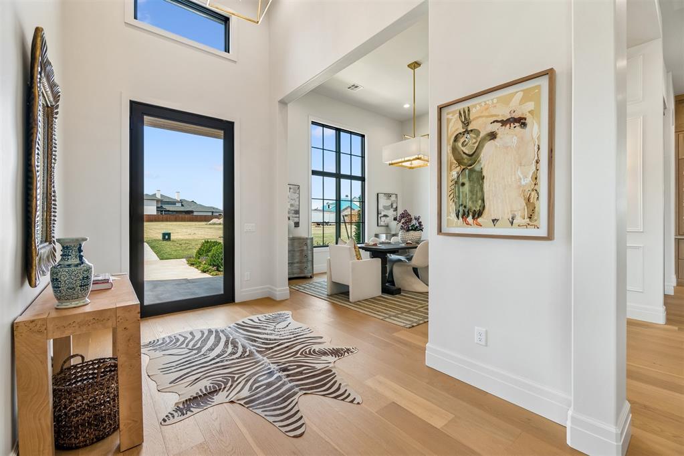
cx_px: 342
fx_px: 285
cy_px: 228
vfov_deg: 77.3
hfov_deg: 100.4
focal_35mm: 15
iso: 200
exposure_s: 1/250
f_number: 6.3
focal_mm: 10
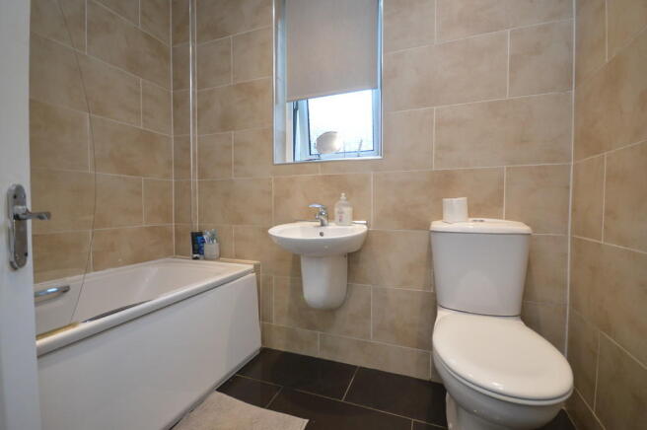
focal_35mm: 15
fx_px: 269
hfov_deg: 100.4
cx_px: 324
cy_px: 215
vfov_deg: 77.2
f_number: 4
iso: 640
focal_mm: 10
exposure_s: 1/60
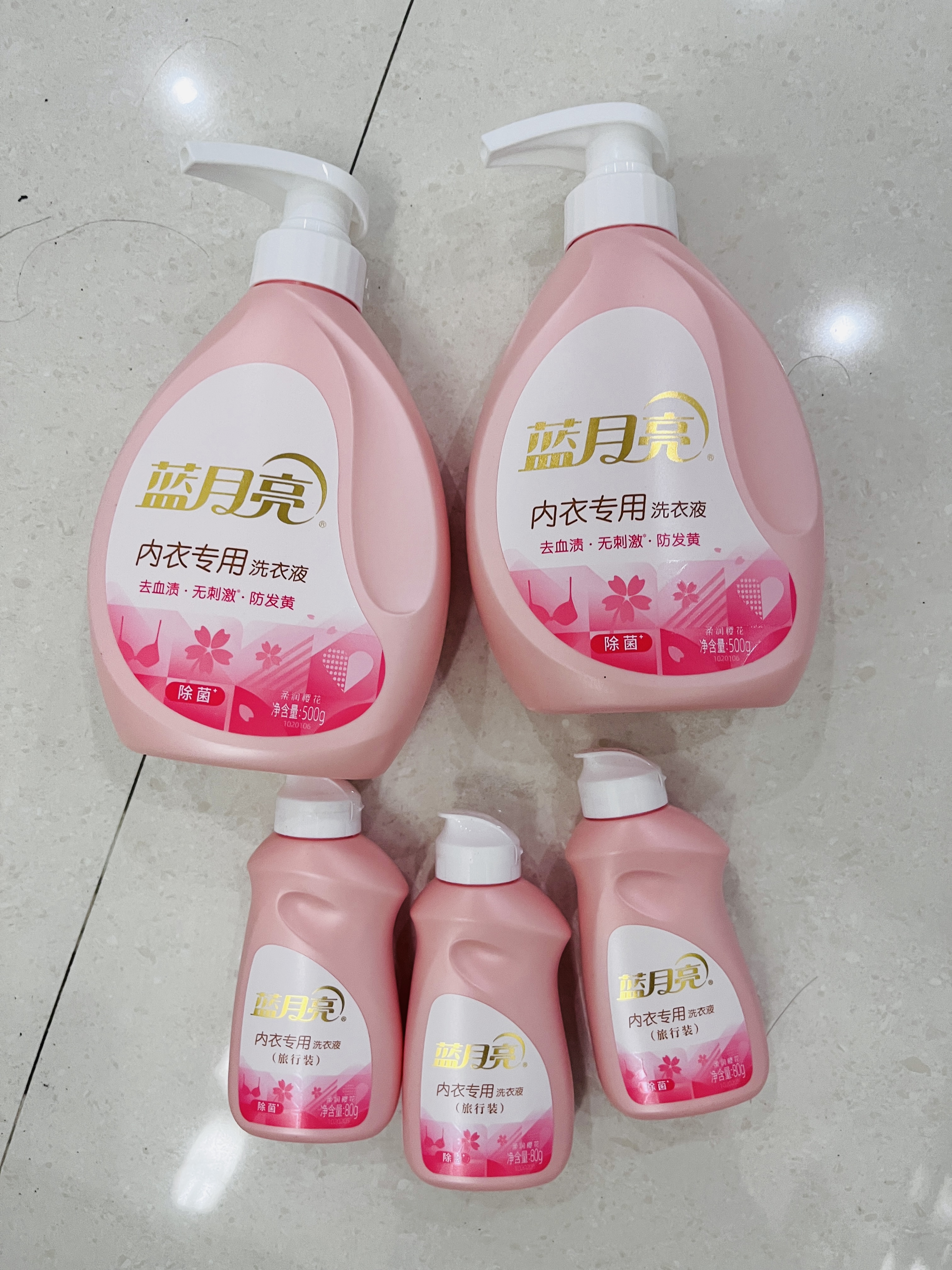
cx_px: 476
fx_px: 953
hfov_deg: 53.1
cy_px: 635
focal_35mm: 26
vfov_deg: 67.3
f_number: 1.6
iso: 125
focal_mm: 5.1
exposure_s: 1/50
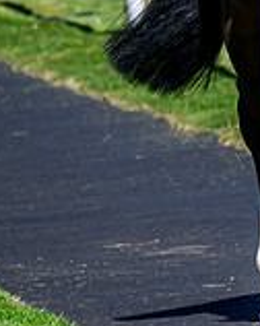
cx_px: 700
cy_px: -4
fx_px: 9898
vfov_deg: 1.9
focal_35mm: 1027
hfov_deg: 1.5
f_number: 6.3
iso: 320
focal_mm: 220
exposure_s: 1/1600
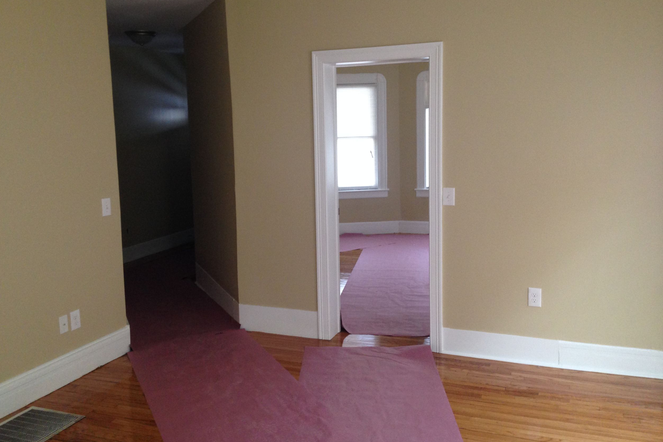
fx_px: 645
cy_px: 201
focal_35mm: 35
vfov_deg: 37.8
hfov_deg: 54.4
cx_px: 330
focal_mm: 4.12
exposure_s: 1/20
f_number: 2.4
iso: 160
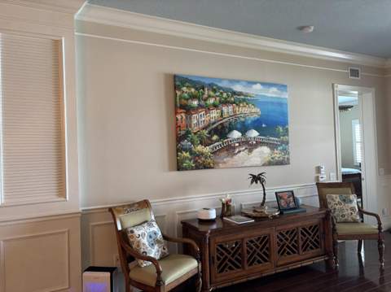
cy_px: 146
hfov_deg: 67.4
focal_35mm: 26
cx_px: 196
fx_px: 293
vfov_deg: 53.0
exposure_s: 1/60
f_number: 1.6
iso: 250
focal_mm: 5.96
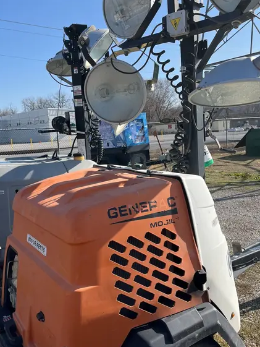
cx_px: 124
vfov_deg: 53.9
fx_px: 340
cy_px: 165
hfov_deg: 41.8
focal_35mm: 34
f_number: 1.6
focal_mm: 5.1
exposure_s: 1/2825
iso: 50
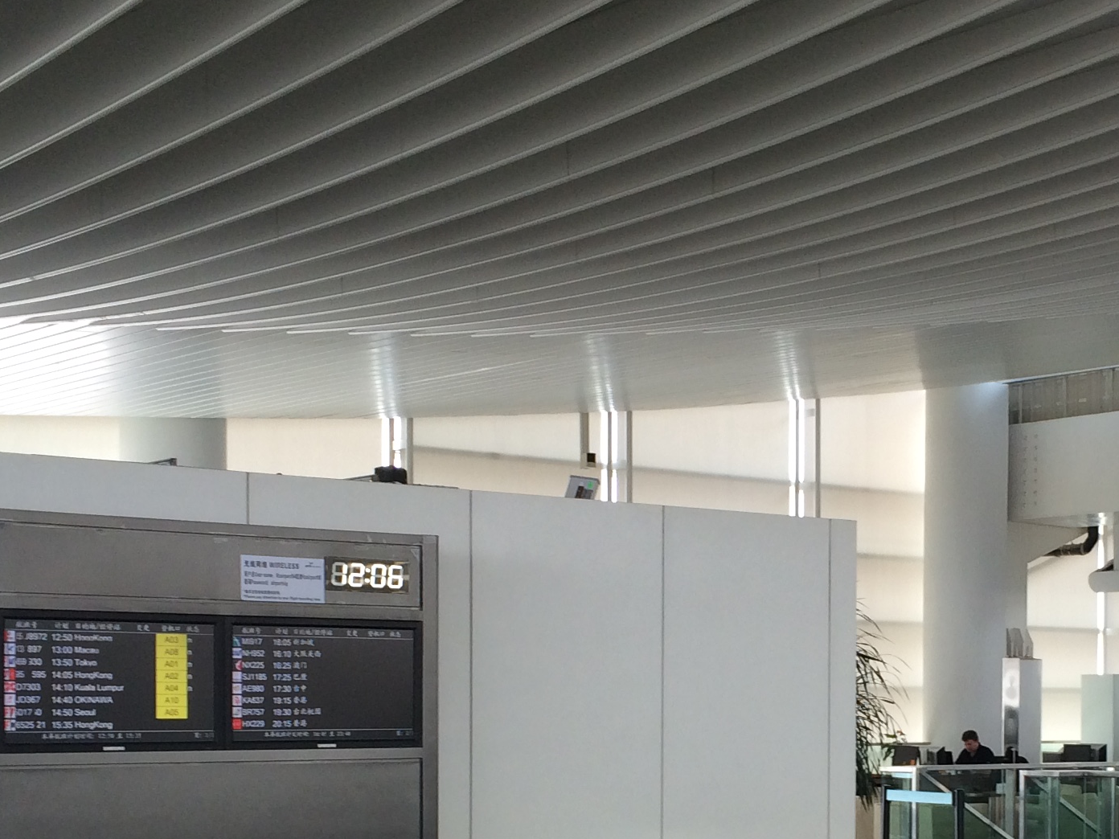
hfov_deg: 27.9
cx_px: 908
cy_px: 746
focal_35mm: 68
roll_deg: +0.1
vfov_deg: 21.2
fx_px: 2198
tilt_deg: -1.2
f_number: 2.2
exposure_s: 1/60
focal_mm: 4.15
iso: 50
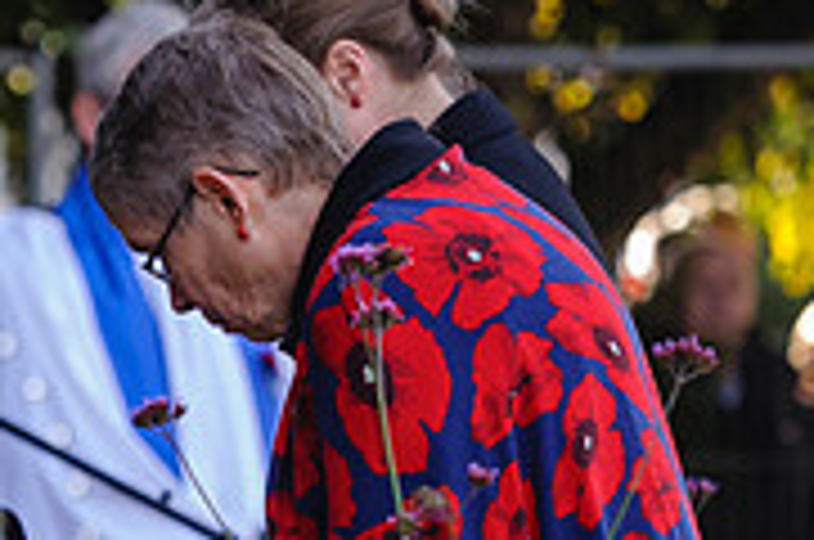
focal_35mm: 510
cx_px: -34
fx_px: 11511
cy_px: 598
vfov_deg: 2.7
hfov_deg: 4.0
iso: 800
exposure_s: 1/500
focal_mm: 130
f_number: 4.8
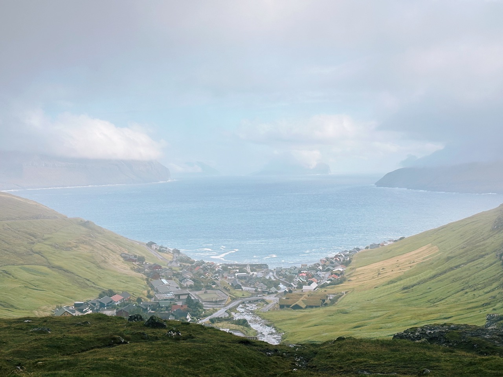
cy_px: 188
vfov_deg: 30.3
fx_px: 697
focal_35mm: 48
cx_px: 252
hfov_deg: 39.7
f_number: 1.78
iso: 64
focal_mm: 6.86
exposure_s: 1/1848
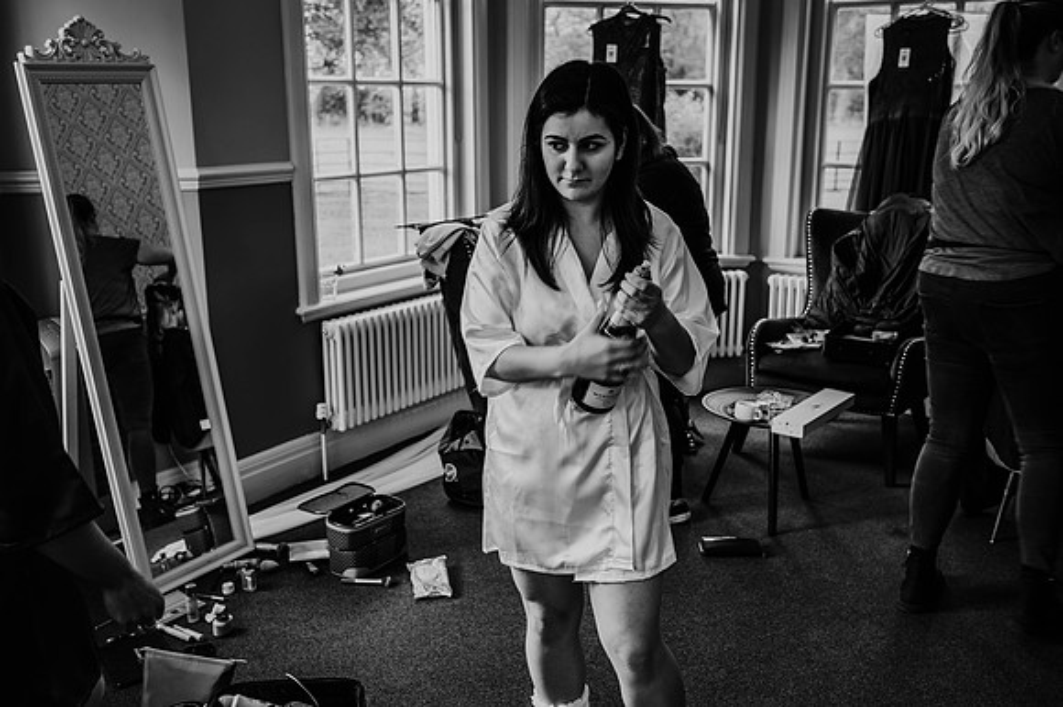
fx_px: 1033
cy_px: 354
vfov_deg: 37.8
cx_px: 532
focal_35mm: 35
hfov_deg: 54.5
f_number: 4
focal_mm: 35
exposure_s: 1/40
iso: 100
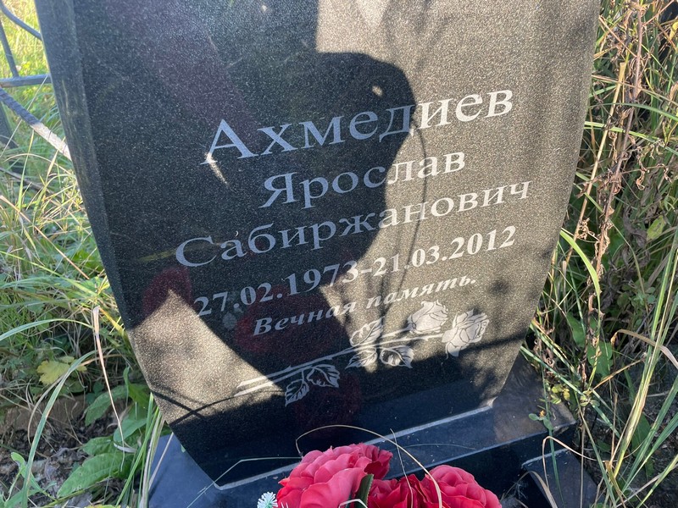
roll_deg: +2.7
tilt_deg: -35.0
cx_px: 339
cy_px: 254
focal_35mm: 26
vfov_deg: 53.1
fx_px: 509
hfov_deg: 67.3
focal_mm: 4.2
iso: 32
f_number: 1.6
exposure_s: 1/154
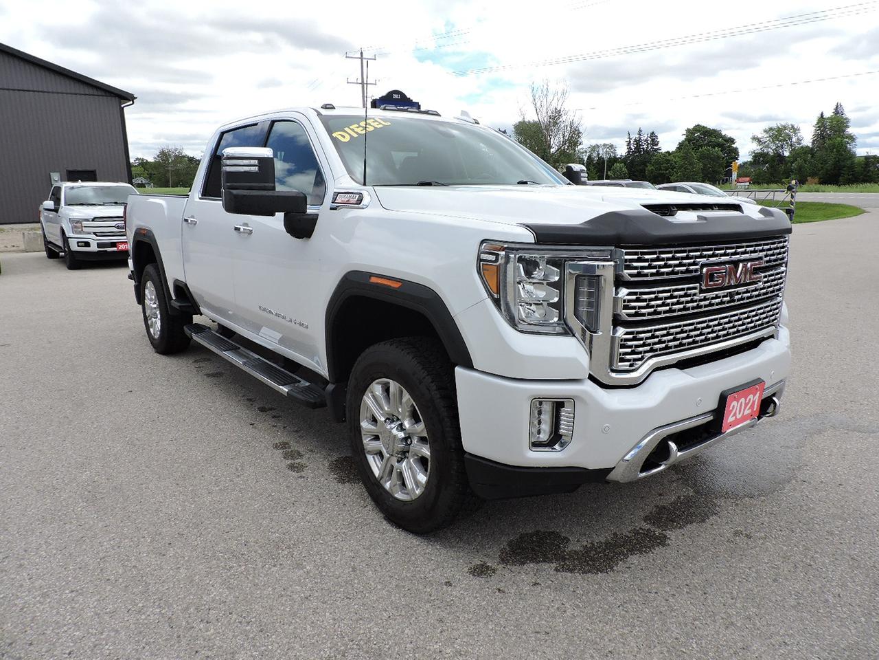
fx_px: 609
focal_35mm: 24
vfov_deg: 56.8
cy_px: 330
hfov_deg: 71.6
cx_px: 440
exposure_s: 1/1000
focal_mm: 4.3
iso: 100
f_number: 3
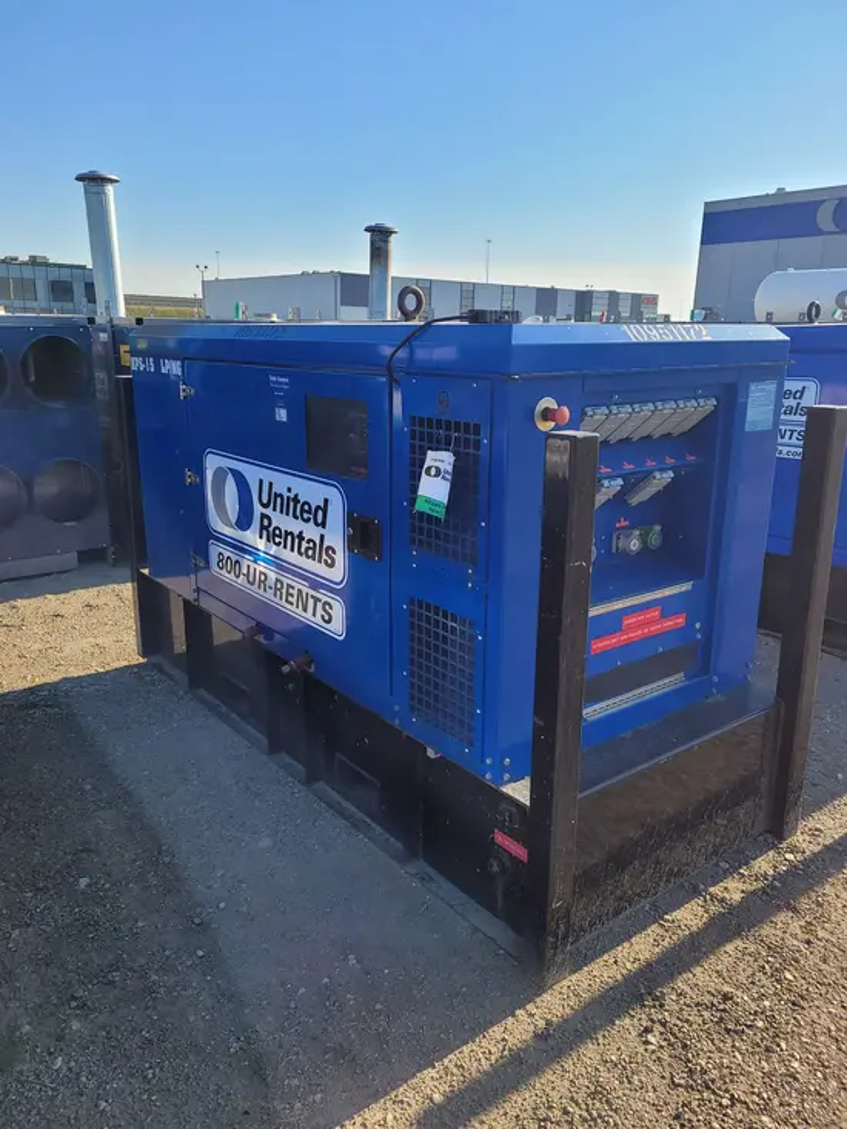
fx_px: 848
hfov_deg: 53.1
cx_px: 424
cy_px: 564
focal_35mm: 26
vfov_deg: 67.3
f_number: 1.8
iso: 40
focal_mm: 5.4
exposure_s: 1/1354
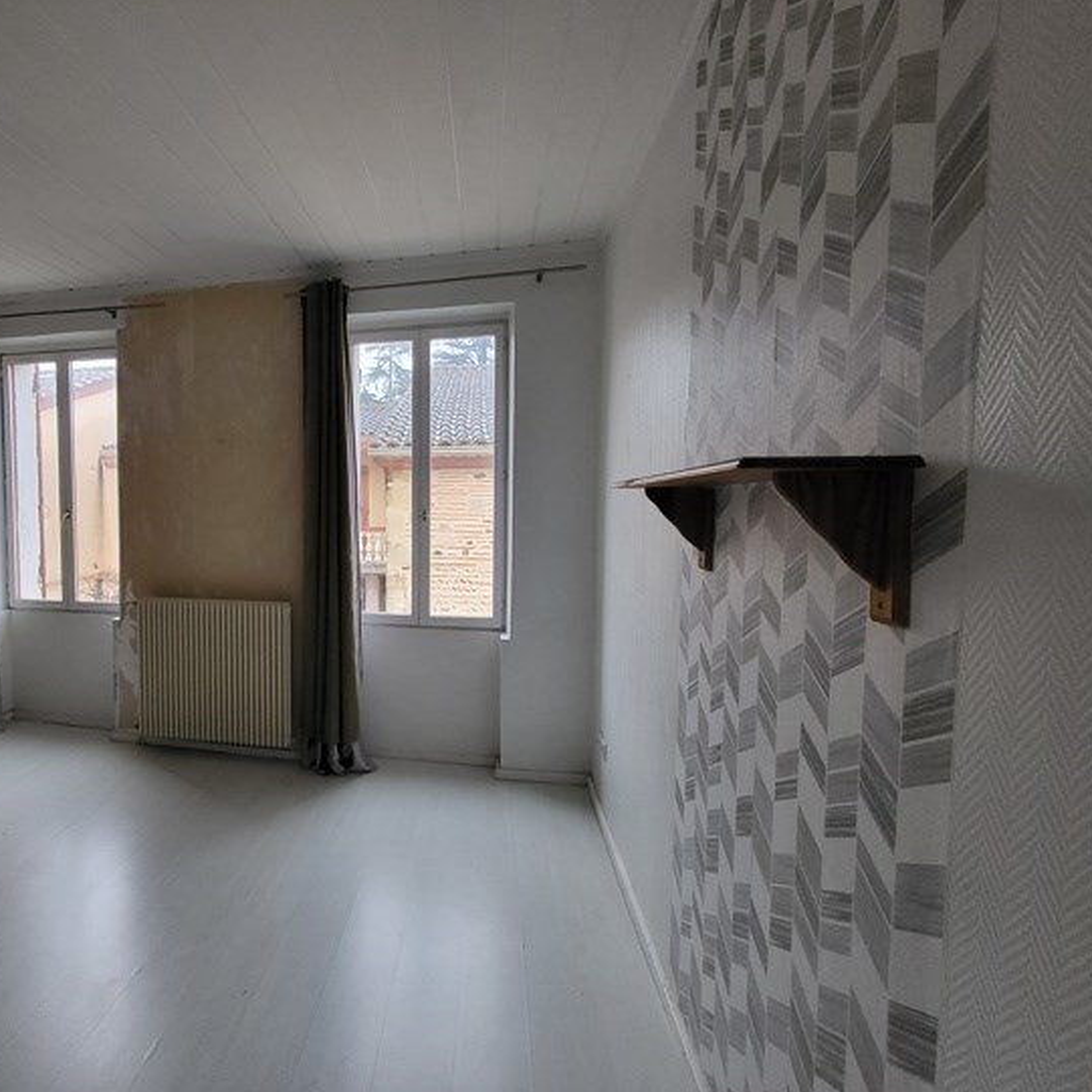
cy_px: 541
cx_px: 357
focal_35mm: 17
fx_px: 607
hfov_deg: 80.9
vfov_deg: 84.0
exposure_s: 1/30
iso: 400
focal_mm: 1.74
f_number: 2.2
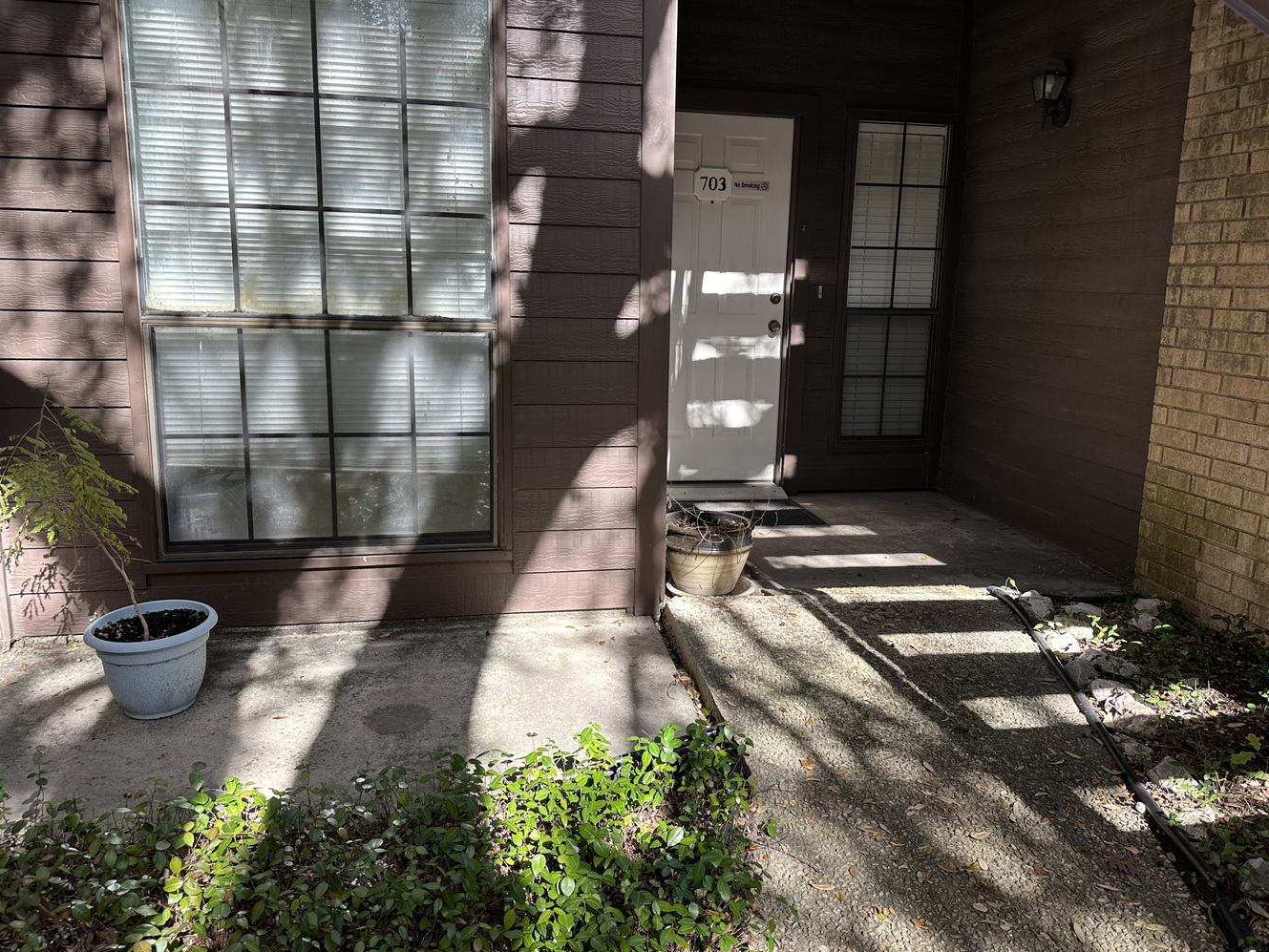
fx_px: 953
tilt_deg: -10.6
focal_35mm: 26
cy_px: 462
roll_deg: -1.6
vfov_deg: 53.1
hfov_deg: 67.3
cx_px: 662
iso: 80
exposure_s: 1/404
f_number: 1.78
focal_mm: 6.86
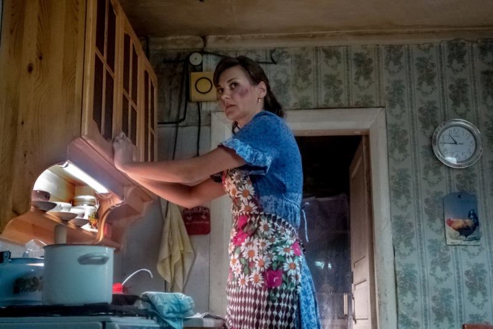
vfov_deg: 28.7
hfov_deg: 41.9
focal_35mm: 47
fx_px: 644
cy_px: 164
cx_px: 246
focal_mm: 17.5
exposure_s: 1/30
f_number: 4.5
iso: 1600
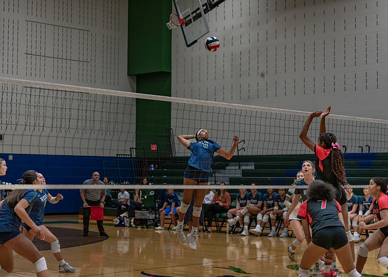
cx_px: 194
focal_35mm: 73
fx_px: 808
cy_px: 138
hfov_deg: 27.0
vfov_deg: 19.4
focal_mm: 70
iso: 2500
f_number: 2.8
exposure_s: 1/1000
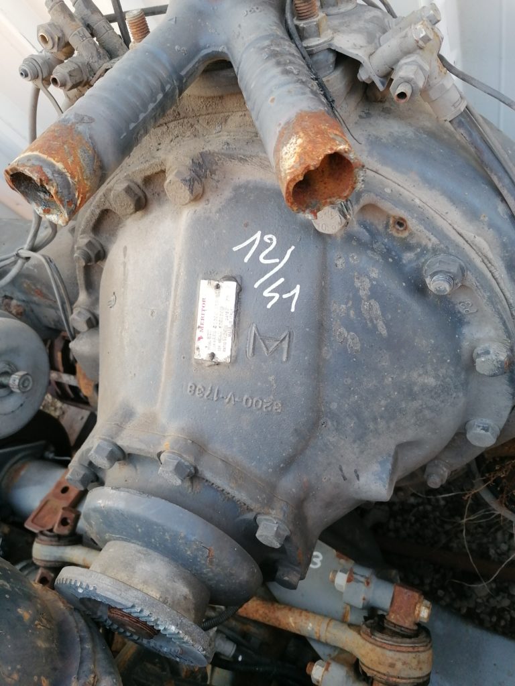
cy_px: 343
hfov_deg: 51.4
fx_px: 536
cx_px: 258
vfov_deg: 65.3
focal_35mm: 27
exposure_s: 1/100
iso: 100
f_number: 1.8
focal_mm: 4.75
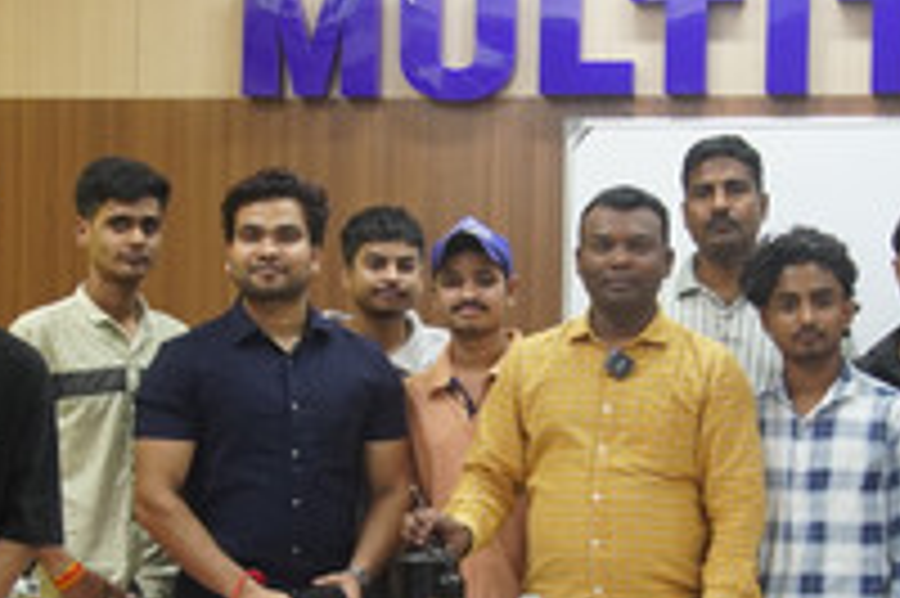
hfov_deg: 23.6
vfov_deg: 15.7
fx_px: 2154
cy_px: 479
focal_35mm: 86
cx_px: 518
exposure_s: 1/60
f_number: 5
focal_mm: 23
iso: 1000
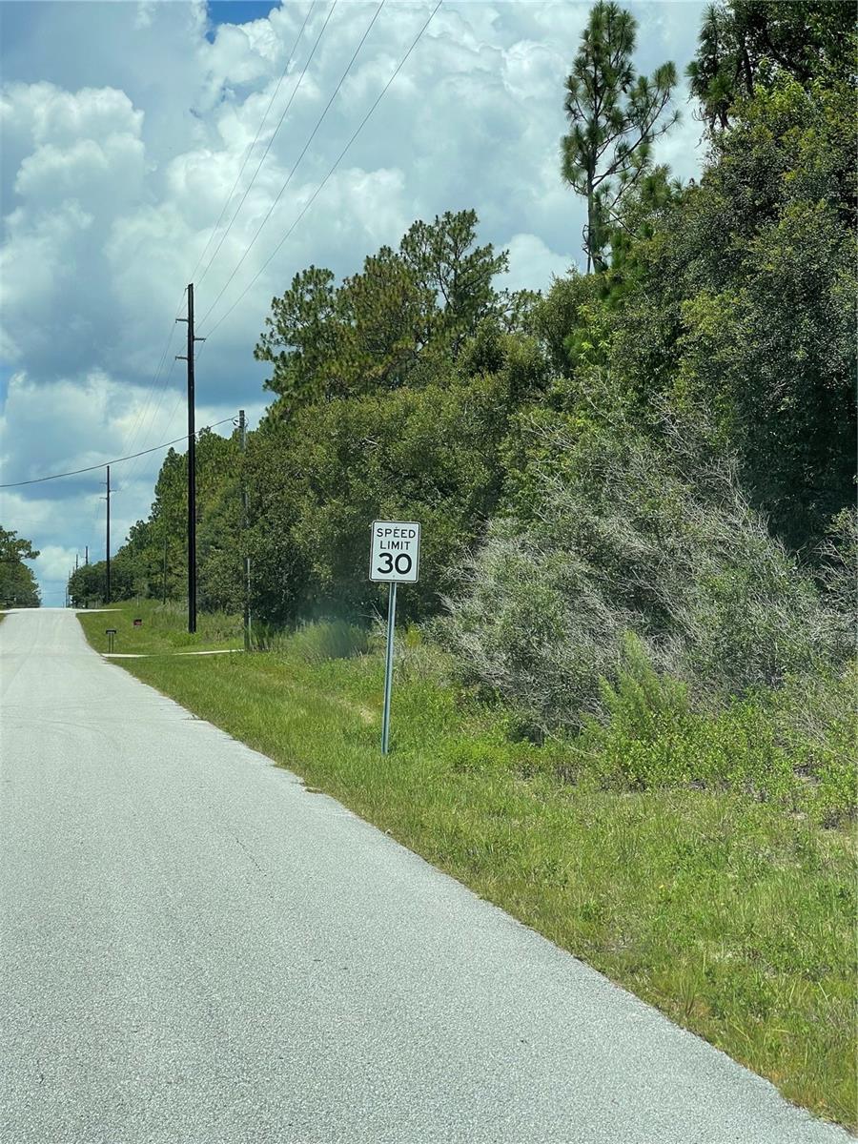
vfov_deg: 30.3
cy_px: 572
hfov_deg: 22.9
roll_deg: +0.3
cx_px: 429
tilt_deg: +2.0
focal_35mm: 64
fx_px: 2115
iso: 20
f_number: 2.2
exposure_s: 1/1468
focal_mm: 7.5
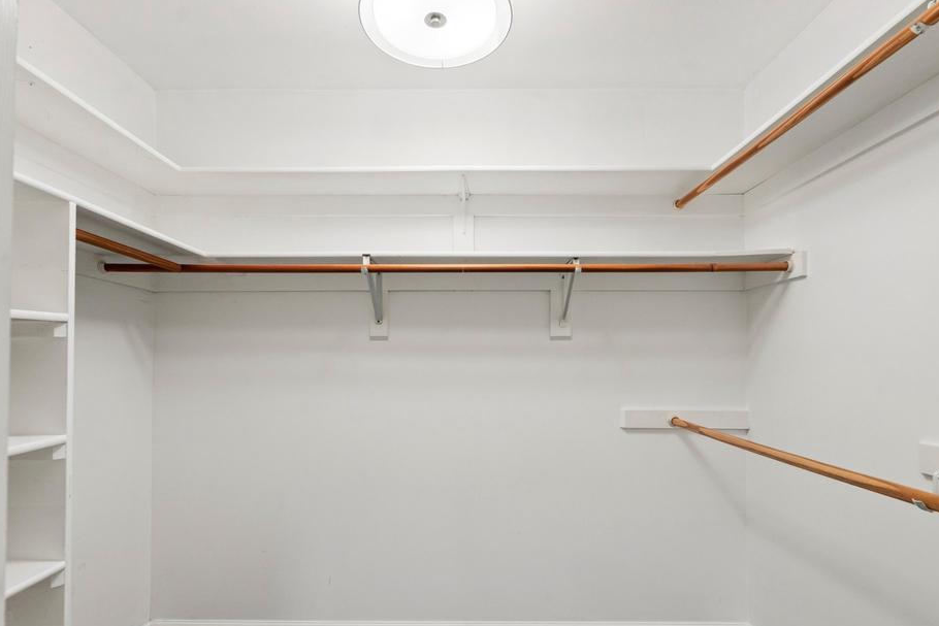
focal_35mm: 18
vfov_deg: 67.2
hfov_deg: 90.0
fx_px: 470
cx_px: 474
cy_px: 350
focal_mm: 16
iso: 640
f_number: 5.6
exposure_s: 1/1250
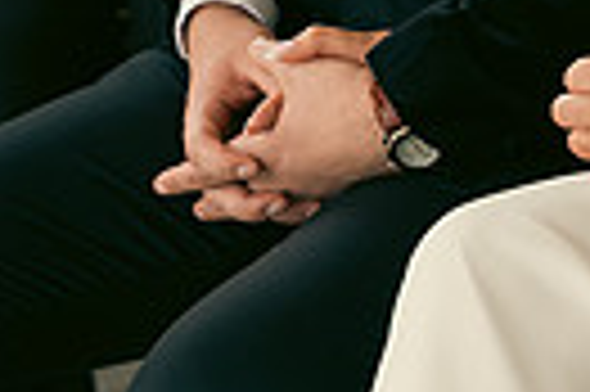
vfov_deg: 6.1
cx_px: 833
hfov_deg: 9.1
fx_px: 3634
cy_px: -309
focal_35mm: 222
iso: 250
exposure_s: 1/160
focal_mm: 50
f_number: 3.5
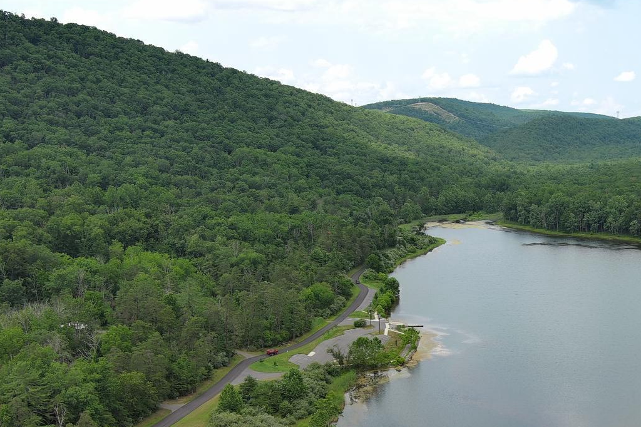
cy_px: 391
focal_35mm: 58
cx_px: 498
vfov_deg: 22.7
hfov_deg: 33.6
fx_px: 1032
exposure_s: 1/793
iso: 100
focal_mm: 10.57
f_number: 2.8
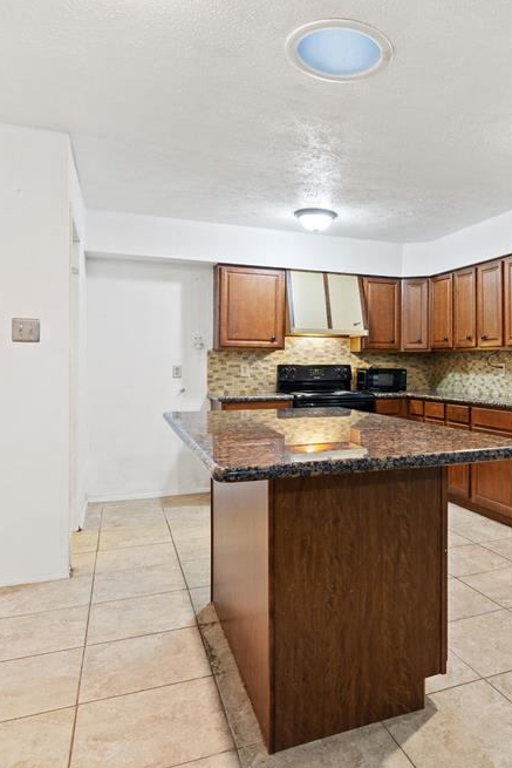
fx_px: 533
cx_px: 388
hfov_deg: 49.2
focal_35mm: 25
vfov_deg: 71.5
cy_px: 373
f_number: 9
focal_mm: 16
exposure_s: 4
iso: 200
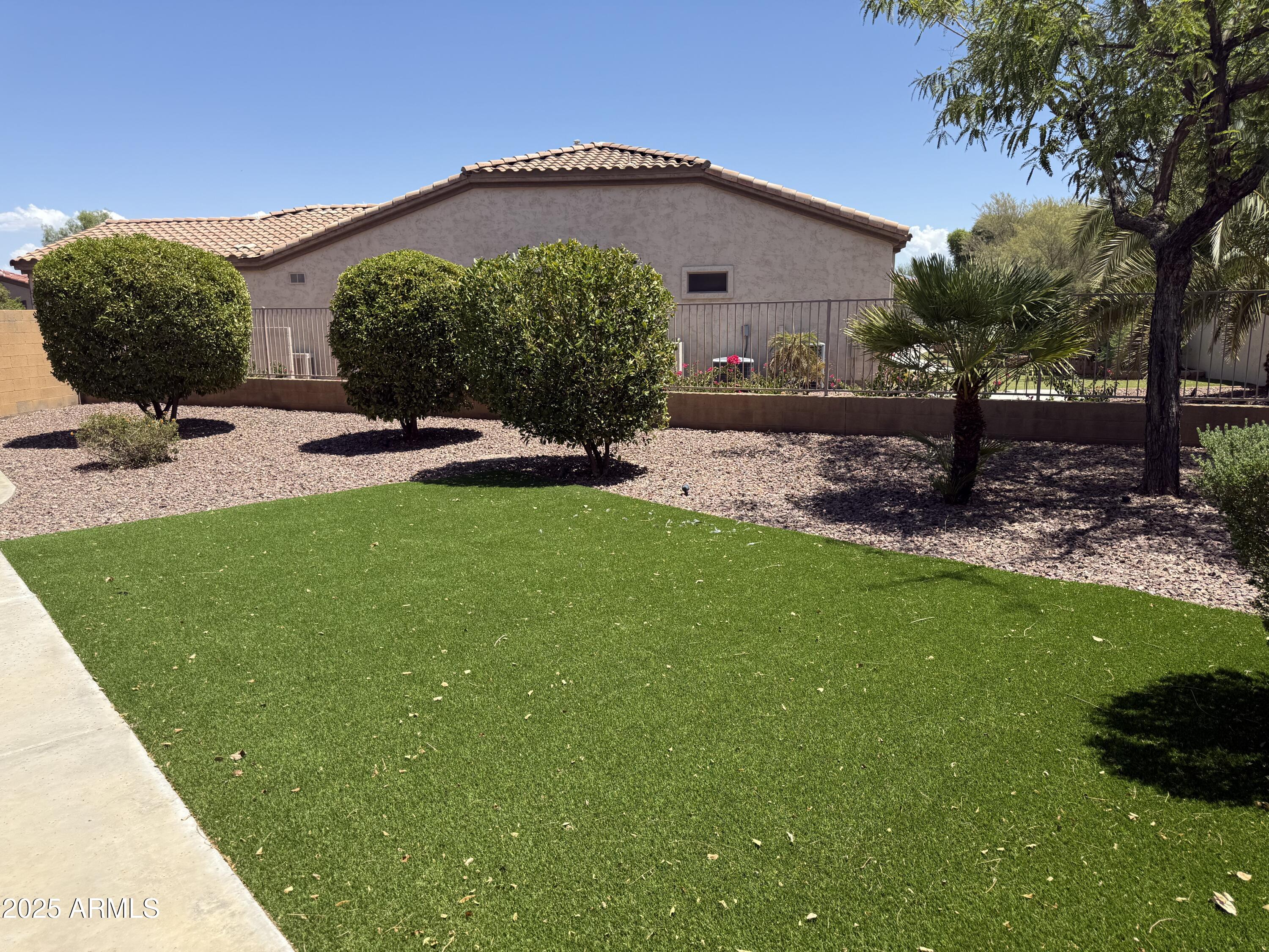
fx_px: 880
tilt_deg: -10.5
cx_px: 634
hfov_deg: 71.6
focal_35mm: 24
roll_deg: +0.2
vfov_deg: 56.8
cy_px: 476
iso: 80
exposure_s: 1/3145
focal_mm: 6.76
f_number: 1.78
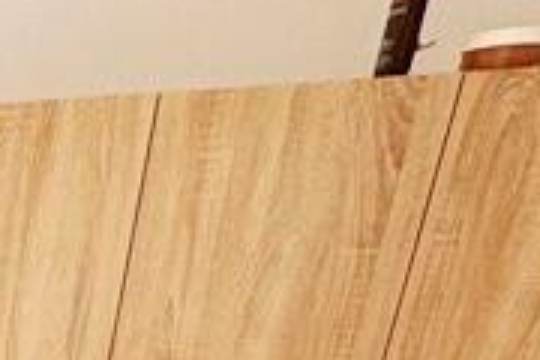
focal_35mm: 83
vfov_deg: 11.5
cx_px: -462
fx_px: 1245
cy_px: 1011
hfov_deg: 18.5
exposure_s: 1/99
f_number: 2.2
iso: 100
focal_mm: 2.22
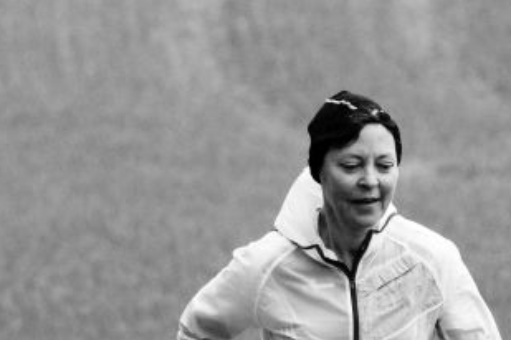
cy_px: 273
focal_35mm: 729
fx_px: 10347
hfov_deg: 2.8
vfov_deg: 1.9
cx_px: 380
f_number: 10
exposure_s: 1/1600
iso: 3200
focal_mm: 300
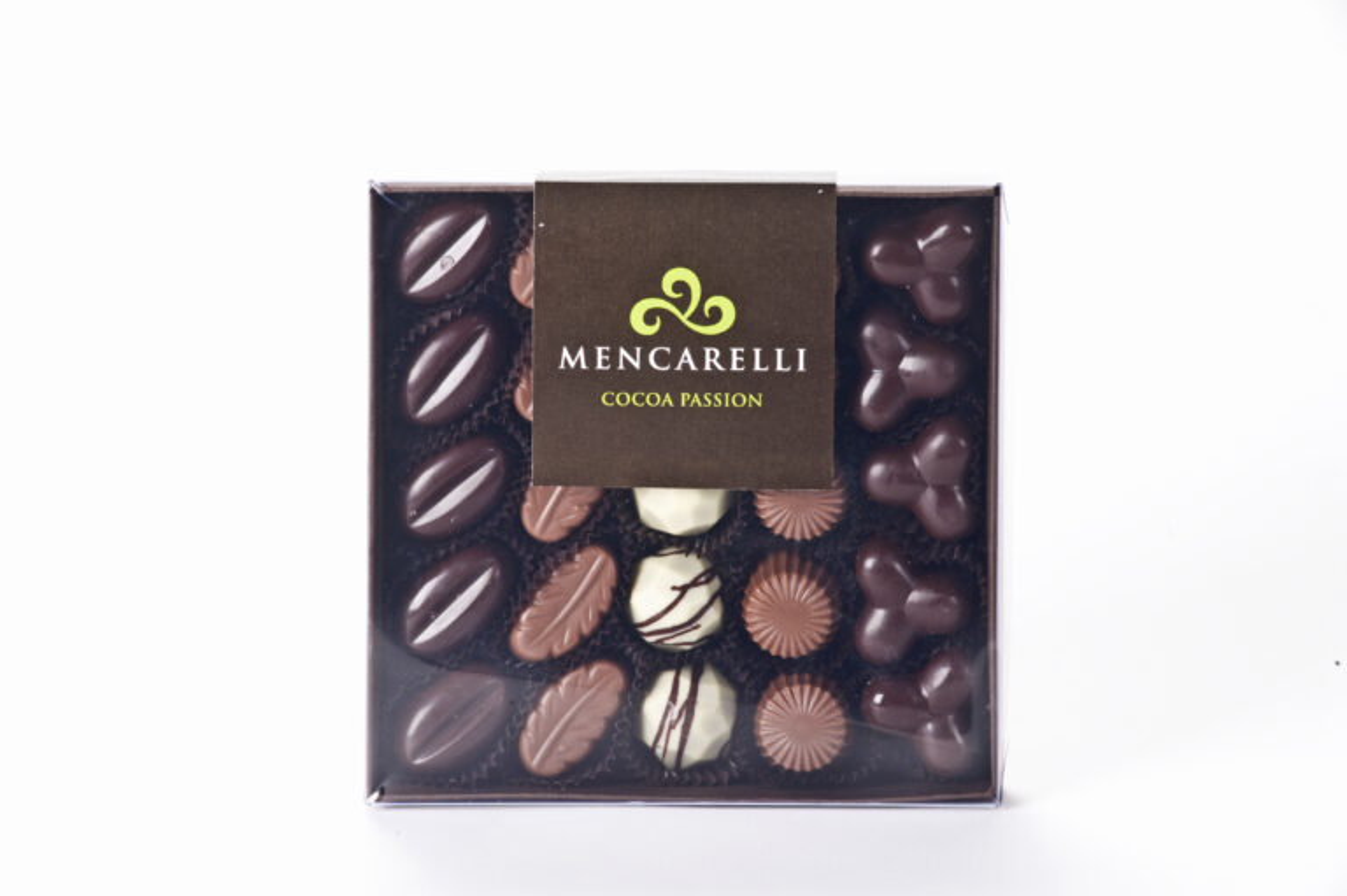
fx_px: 5983
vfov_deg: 8.6
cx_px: 674
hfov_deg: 12.8
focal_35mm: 160
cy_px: 448
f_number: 22
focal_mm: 160
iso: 100
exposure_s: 1/125
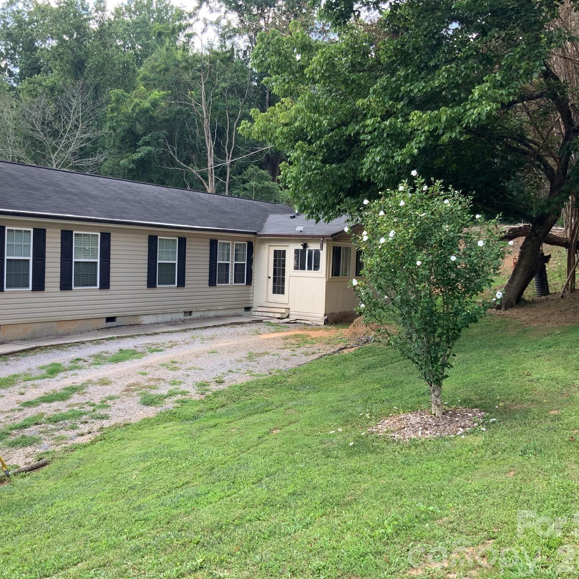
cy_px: 290
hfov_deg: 47.1
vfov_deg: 47.2
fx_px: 662
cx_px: 245
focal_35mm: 35
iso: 16
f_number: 1.8
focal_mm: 3
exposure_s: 1/147
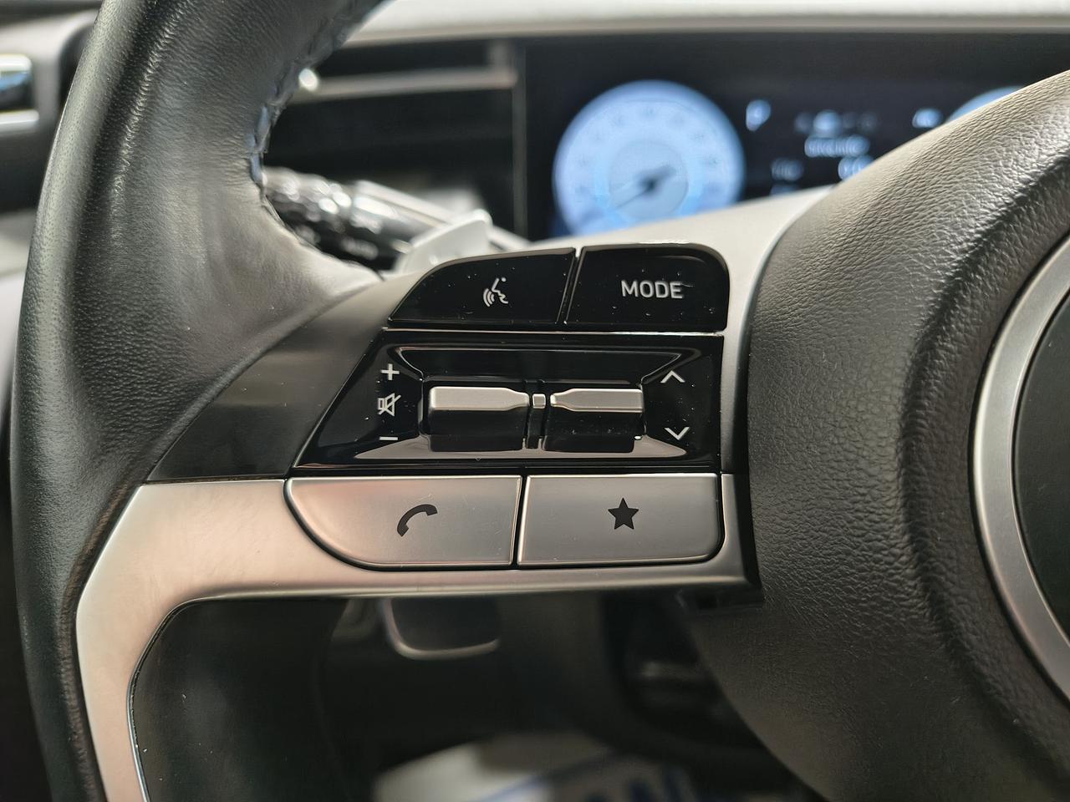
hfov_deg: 71.6
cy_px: 401
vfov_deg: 56.8
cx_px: 535
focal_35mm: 24
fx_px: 742
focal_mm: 5.56
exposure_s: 1/40
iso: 1557
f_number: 1.8
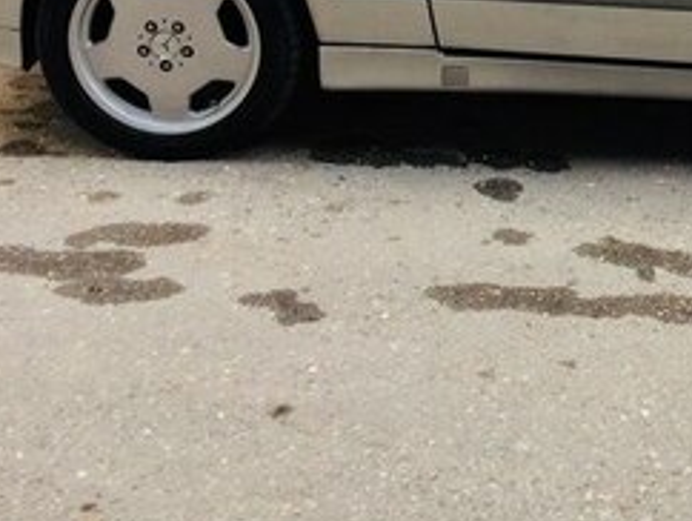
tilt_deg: -10.8
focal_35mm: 79
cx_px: 784
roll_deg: +3.1
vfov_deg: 17.6
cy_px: -150
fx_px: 1581
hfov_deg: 23.1
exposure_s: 1/100
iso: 64
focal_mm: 4.15
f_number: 2.2
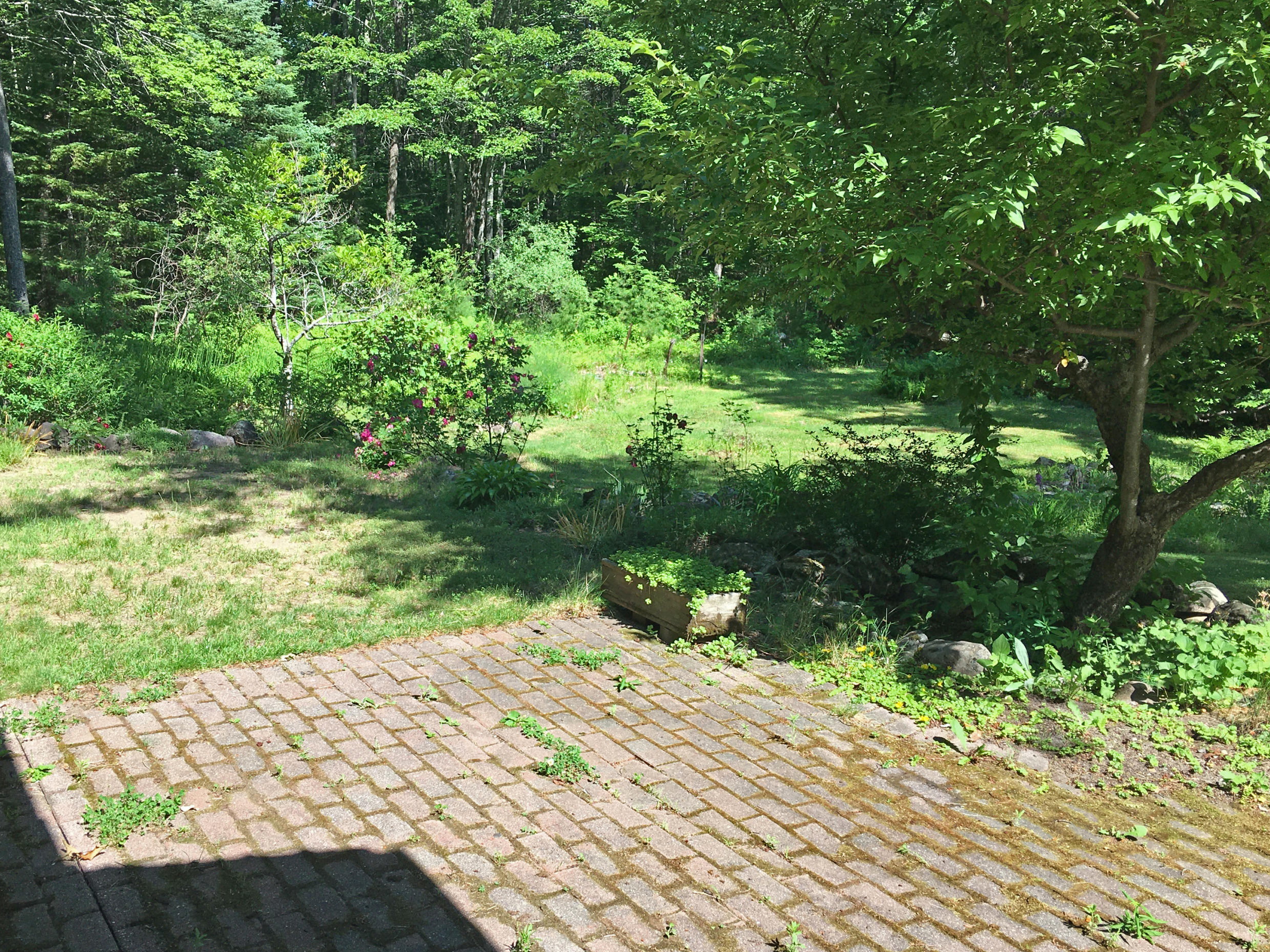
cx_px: 579
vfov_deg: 40.6
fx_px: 1284
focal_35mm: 35
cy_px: 531
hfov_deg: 52.6
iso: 25
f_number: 2.2
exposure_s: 1/516
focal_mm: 4.15
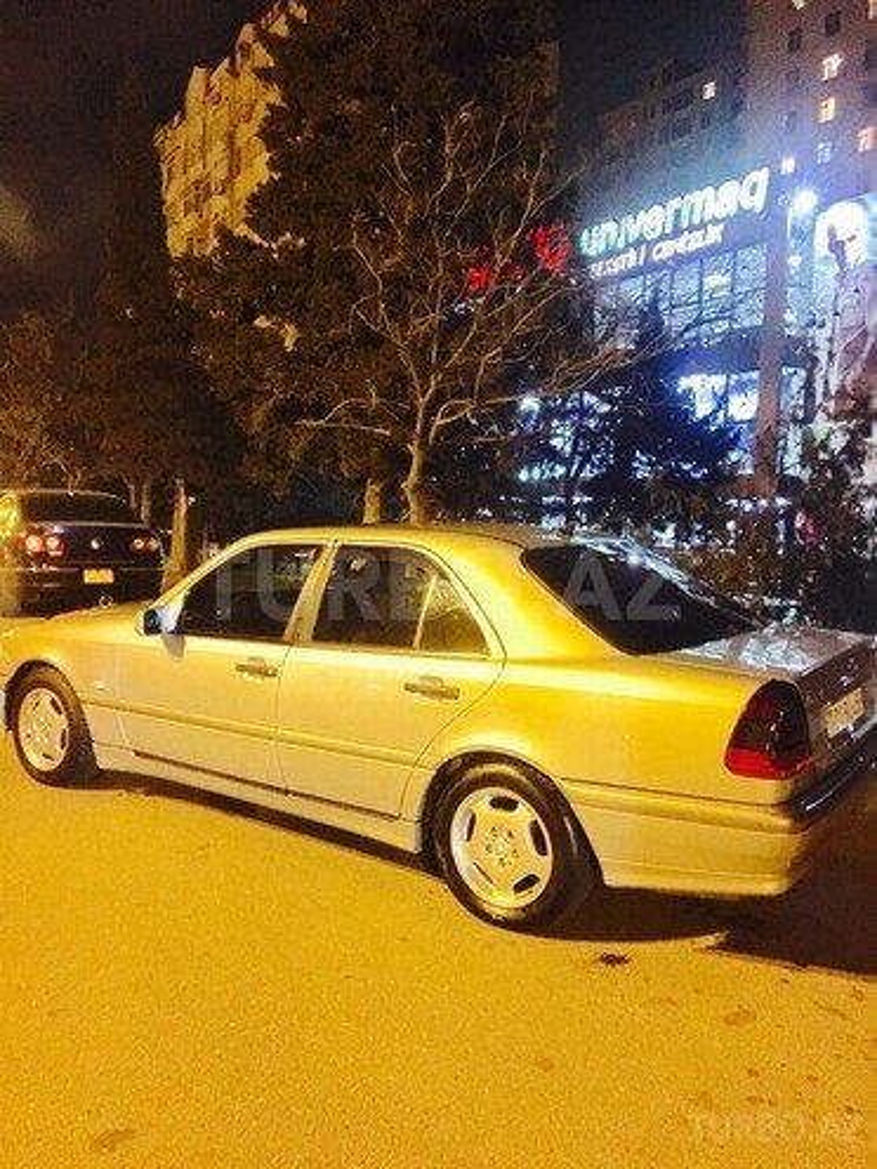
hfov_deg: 48.2
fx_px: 980
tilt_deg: -4.5
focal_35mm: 29
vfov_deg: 61.7
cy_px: 584
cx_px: 438
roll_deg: -2.0
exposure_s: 1/17
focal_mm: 4.15
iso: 320
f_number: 2.2
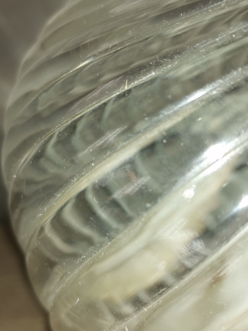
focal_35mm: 49
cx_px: 124
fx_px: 468
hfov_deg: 29.7
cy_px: 166
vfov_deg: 38.9
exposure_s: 1/100
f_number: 1.8
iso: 80
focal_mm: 4.75
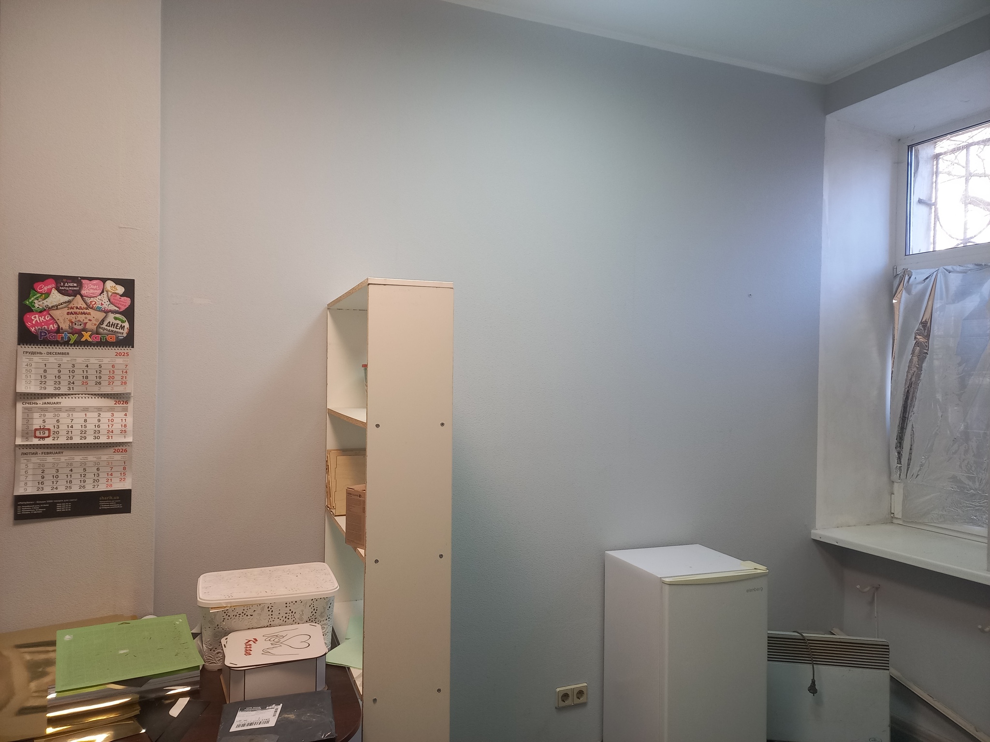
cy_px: 371
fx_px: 715
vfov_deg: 54.9
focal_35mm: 25
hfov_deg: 69.4
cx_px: 495
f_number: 1.8
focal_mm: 4.65
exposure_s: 1/50
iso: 320
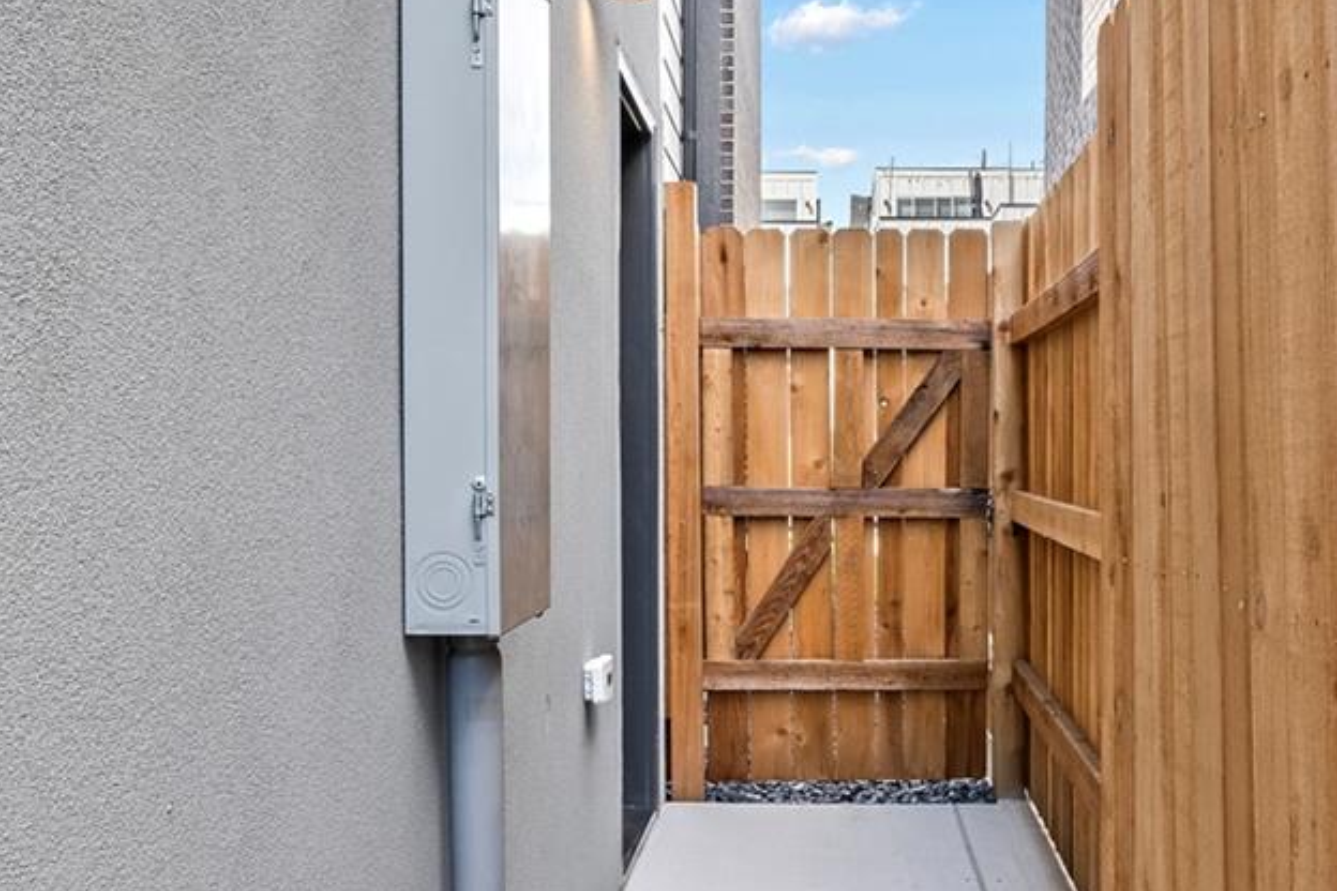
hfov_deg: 47.0
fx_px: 1523
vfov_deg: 32.6
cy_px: 396
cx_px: 823
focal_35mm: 41
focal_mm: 16
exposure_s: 1/30
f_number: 10
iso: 400
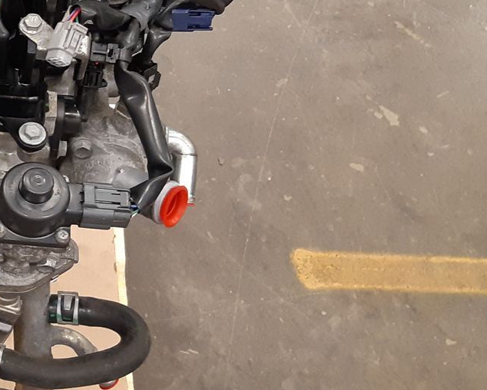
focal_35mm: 80
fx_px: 1153
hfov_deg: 20.8
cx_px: -211
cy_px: 152
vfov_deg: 19.2
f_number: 1.7
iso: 200
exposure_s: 1/50
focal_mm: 3.93
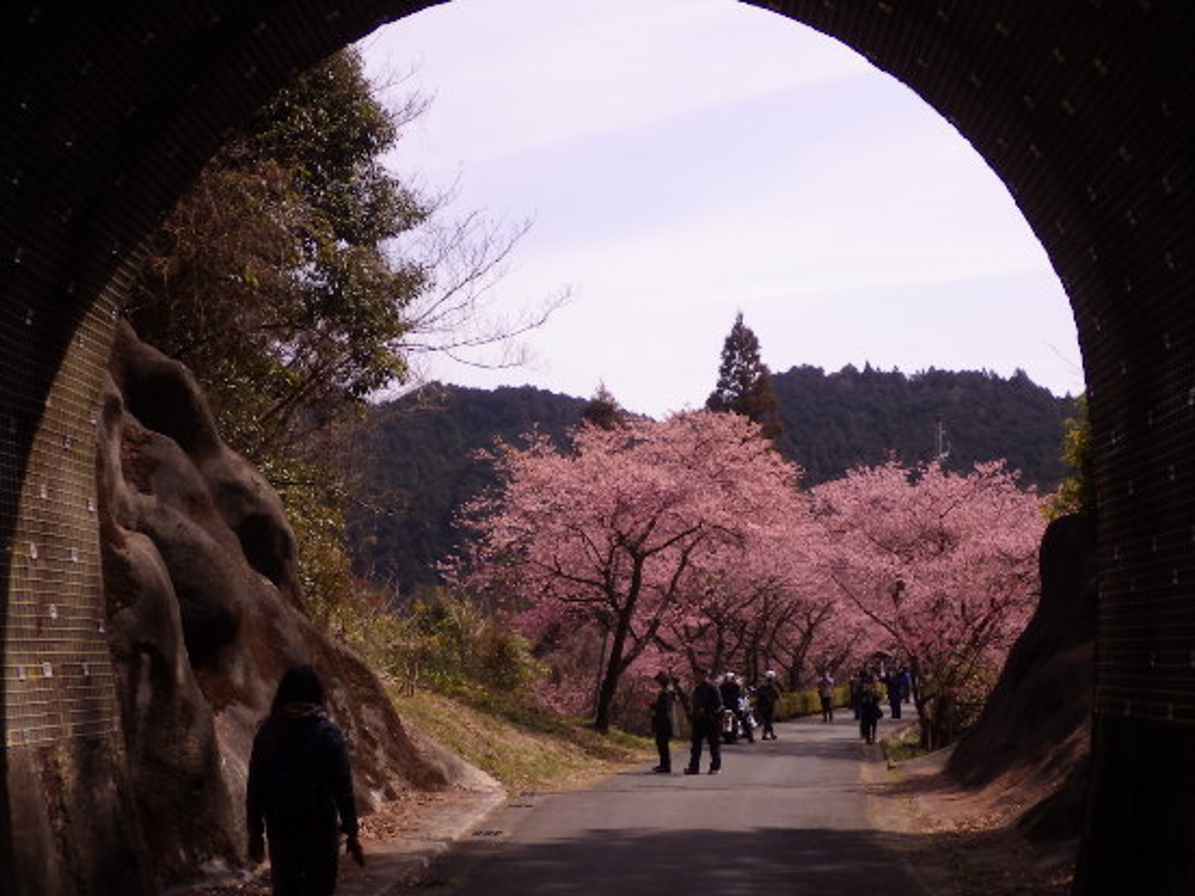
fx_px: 1761
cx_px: 591
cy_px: 431
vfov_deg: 28.6
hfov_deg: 37.5
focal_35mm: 51
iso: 125
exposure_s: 1/1000
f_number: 4
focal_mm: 7.9
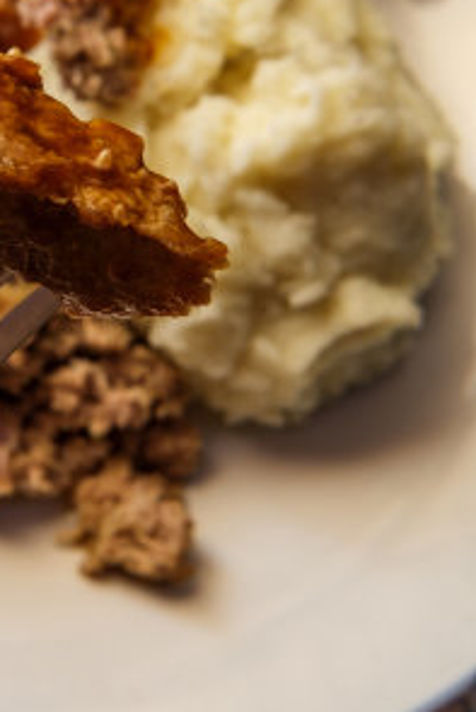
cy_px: 200
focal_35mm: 110
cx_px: -14
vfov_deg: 18.5
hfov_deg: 12.3
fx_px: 2179
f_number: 11
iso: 200
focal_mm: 35
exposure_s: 1/125
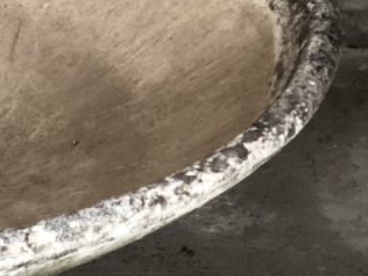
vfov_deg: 7.6
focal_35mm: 197
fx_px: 2096
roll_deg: +2.9
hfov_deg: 9.7
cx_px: -218
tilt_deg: -26.7
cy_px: 162
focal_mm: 6
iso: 125
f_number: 2.4
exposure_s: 1/25
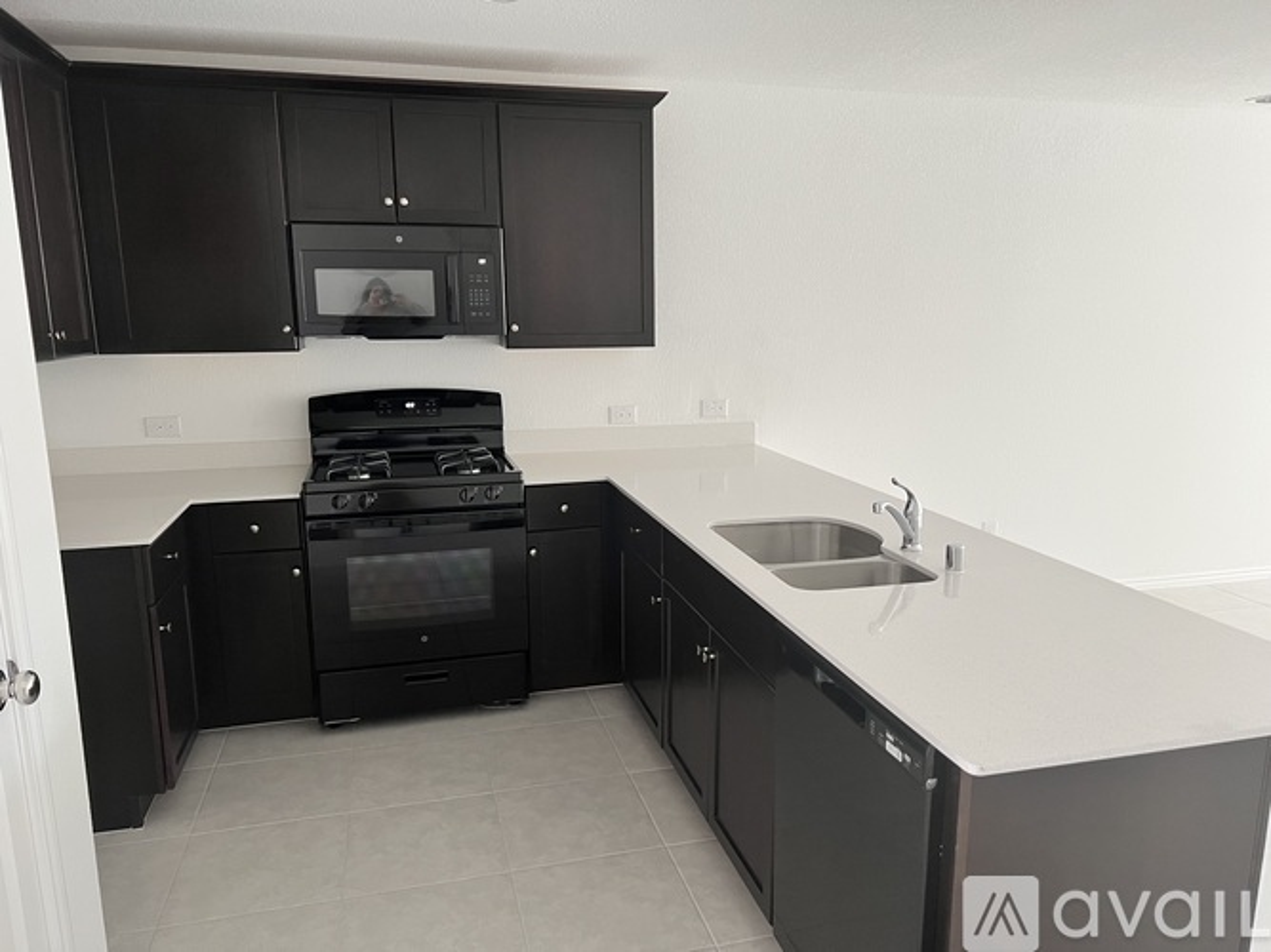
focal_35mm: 26
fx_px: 954
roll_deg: +0.1
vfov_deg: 53.0
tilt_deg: -11.2
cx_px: 636
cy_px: 476
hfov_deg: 67.3
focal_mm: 5.7
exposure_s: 1/60
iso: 80
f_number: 1.5
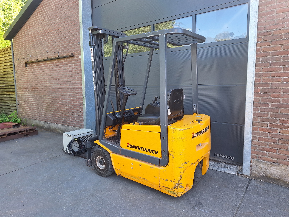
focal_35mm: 23
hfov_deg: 73.9
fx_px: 192
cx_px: 144
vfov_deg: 58.9
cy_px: 108
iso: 40
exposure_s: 1/172
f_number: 1.8
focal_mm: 5.54
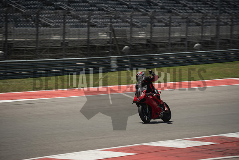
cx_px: 120
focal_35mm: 199
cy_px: 80
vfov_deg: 6.9
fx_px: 1321
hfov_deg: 10.3
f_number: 7.1
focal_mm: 132.9
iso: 125
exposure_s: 1/250
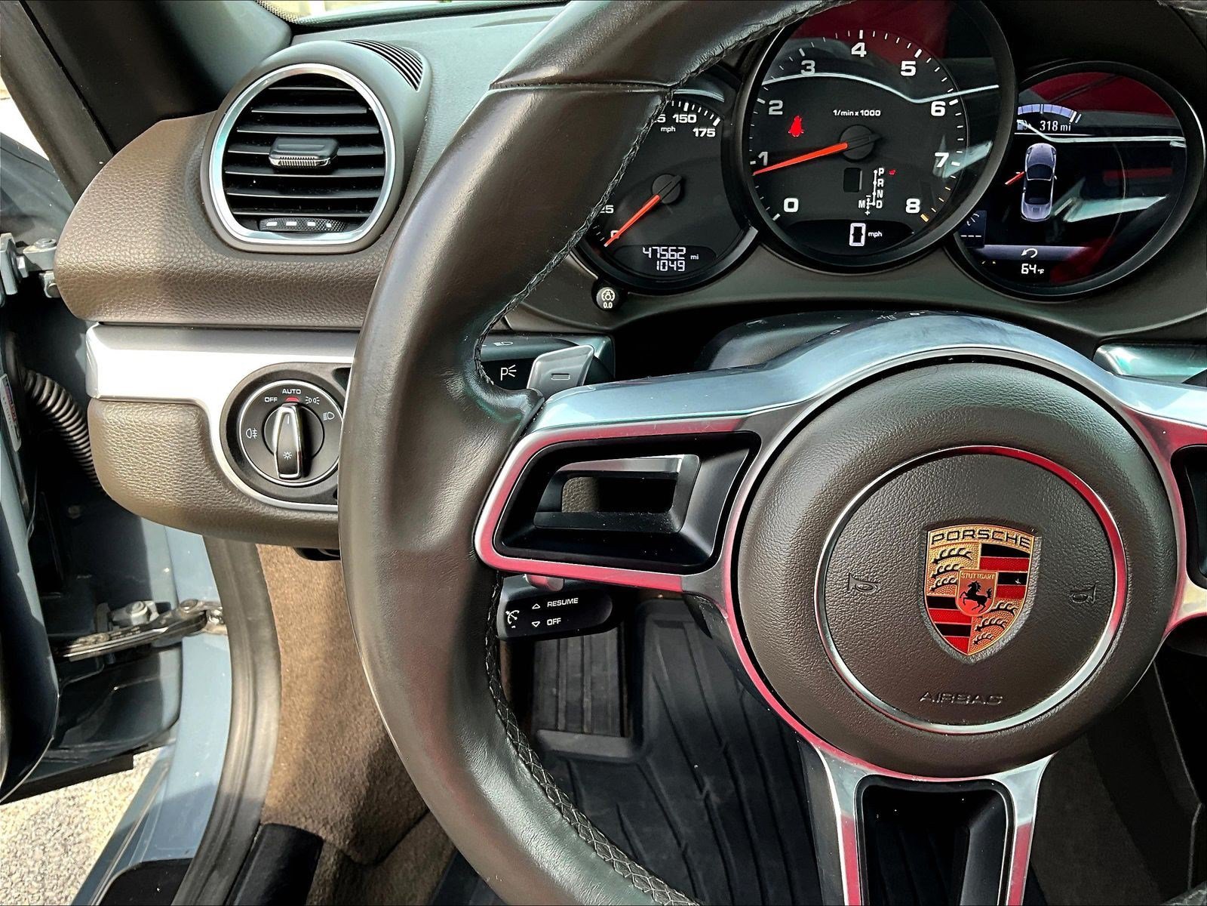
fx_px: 1011
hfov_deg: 61.7
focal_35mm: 29
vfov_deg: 48.2
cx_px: 604
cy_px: 453
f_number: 1.8
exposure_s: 1/122
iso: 32
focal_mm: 3
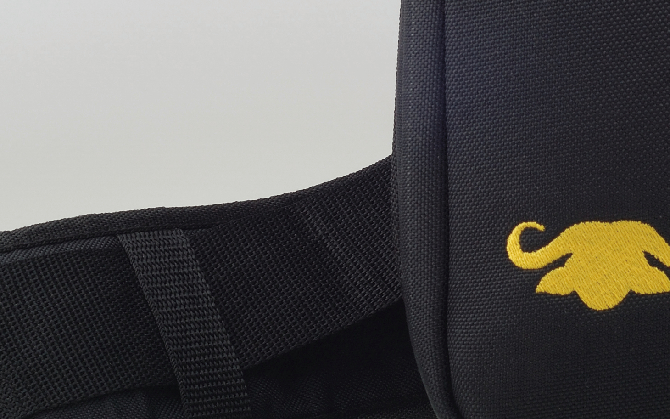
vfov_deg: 6.5
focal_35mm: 203
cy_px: 50
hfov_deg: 10.3
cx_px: 382
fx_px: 3706
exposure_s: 1/100
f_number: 13
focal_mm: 50
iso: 100
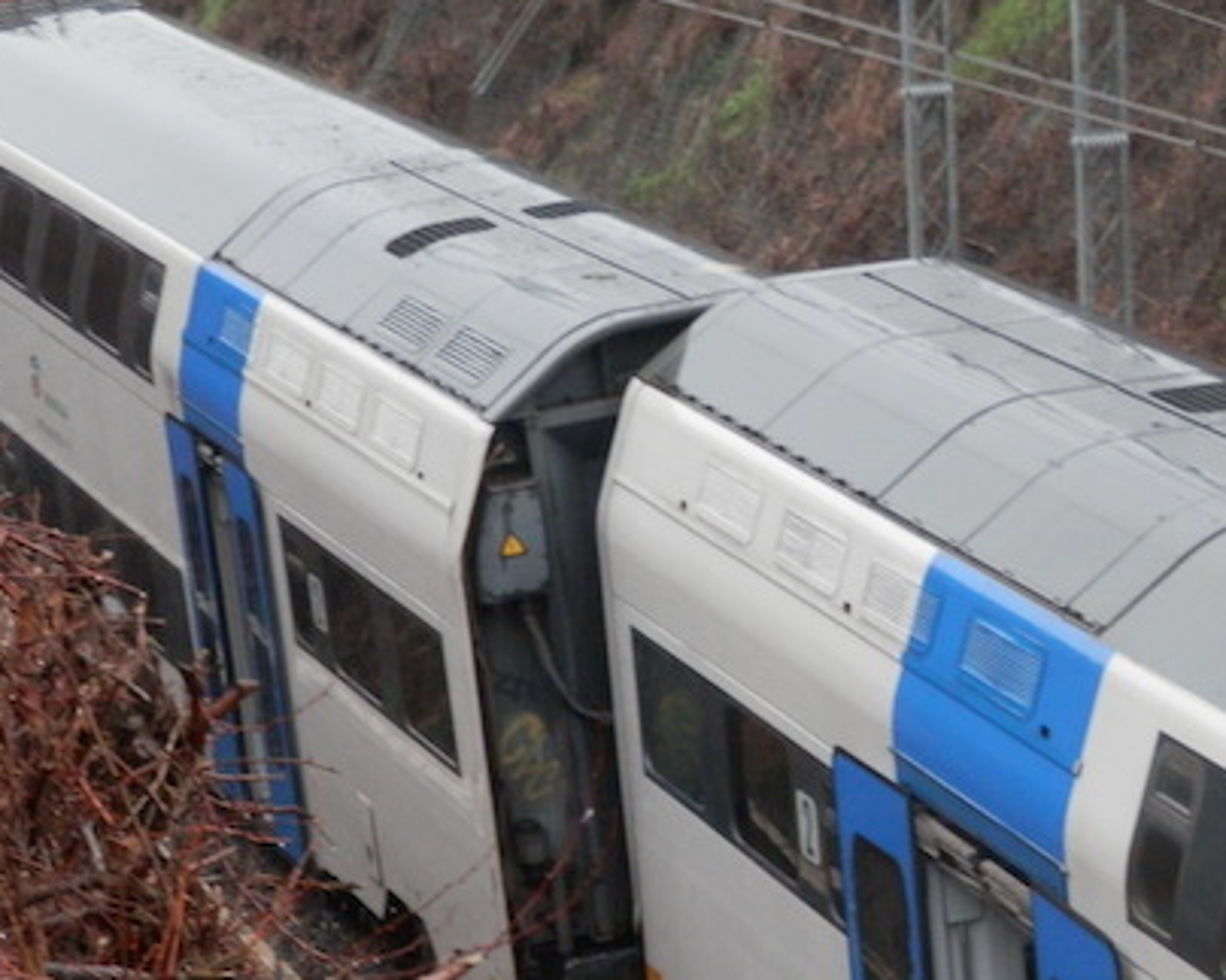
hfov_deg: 11.8
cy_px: 725
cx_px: 564
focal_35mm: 164
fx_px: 5949
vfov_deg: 9.4
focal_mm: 19
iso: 320
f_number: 5
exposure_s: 1/15
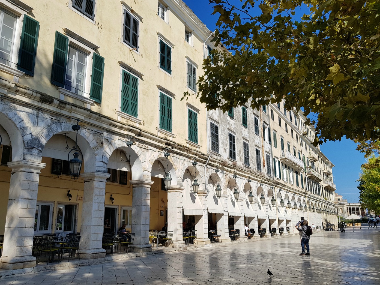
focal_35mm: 28
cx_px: 189
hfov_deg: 63.4
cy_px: 151
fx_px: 307
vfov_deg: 49.7
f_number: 1.7
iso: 40
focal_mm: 4.2
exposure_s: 1/3000
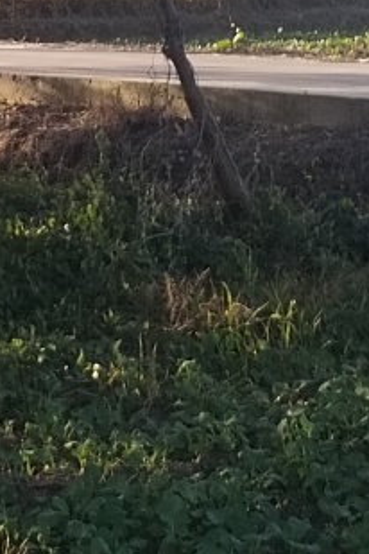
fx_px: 2321
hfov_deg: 9.0
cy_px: -196
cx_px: -47
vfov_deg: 13.1
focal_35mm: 151
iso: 100
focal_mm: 4.75
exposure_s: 1/594
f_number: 1.8
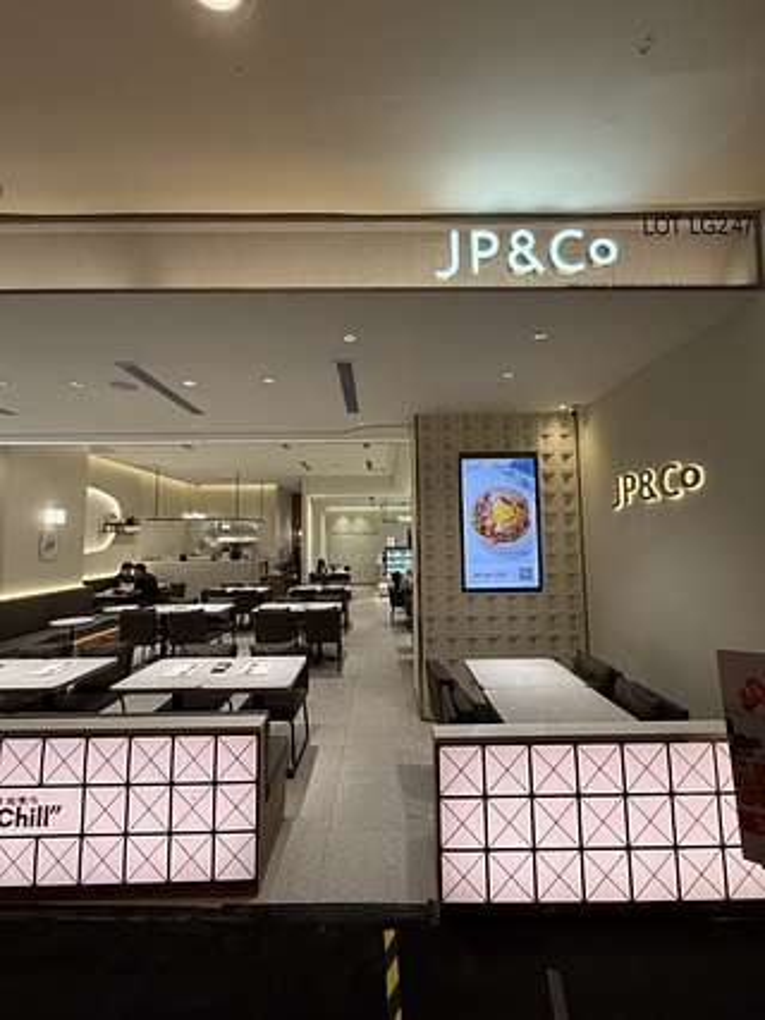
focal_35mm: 14
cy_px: 510
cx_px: 382
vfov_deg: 102.1
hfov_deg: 85.6
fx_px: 413
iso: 200
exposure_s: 1/120
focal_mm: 2.22
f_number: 2.2
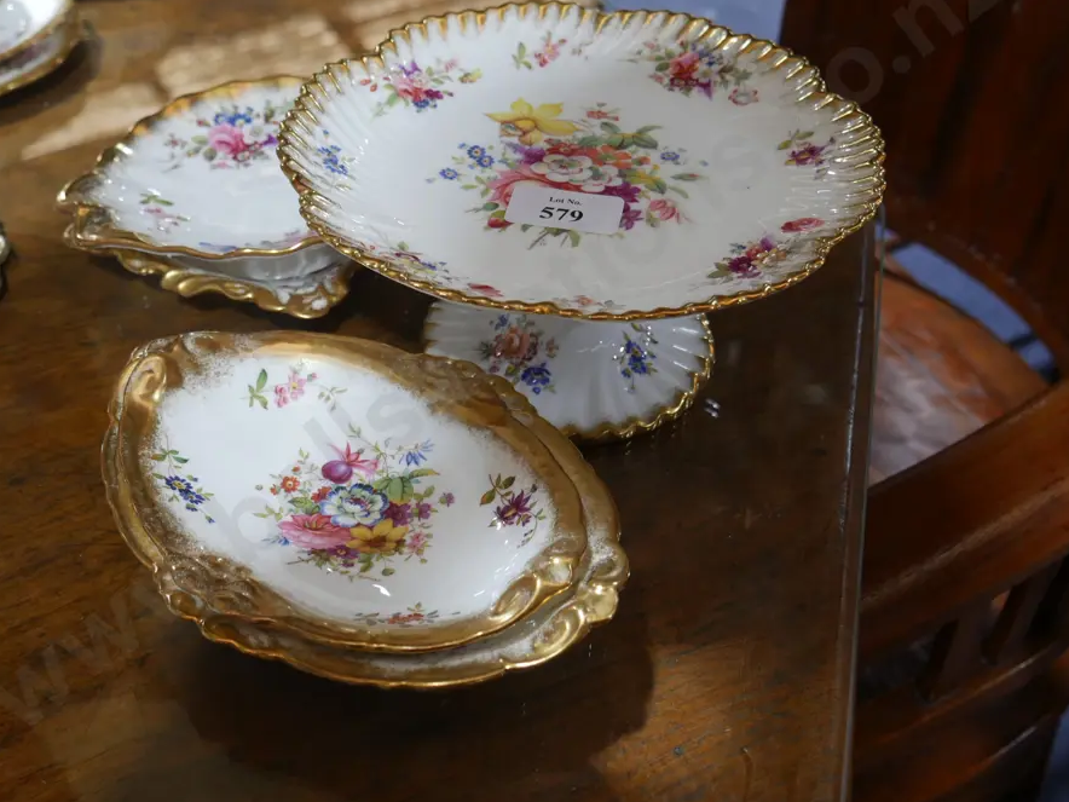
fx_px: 1359
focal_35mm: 44
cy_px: 344
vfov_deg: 32.8
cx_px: 496
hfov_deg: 42.9
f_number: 4.1
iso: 500
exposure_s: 1/60
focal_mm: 19
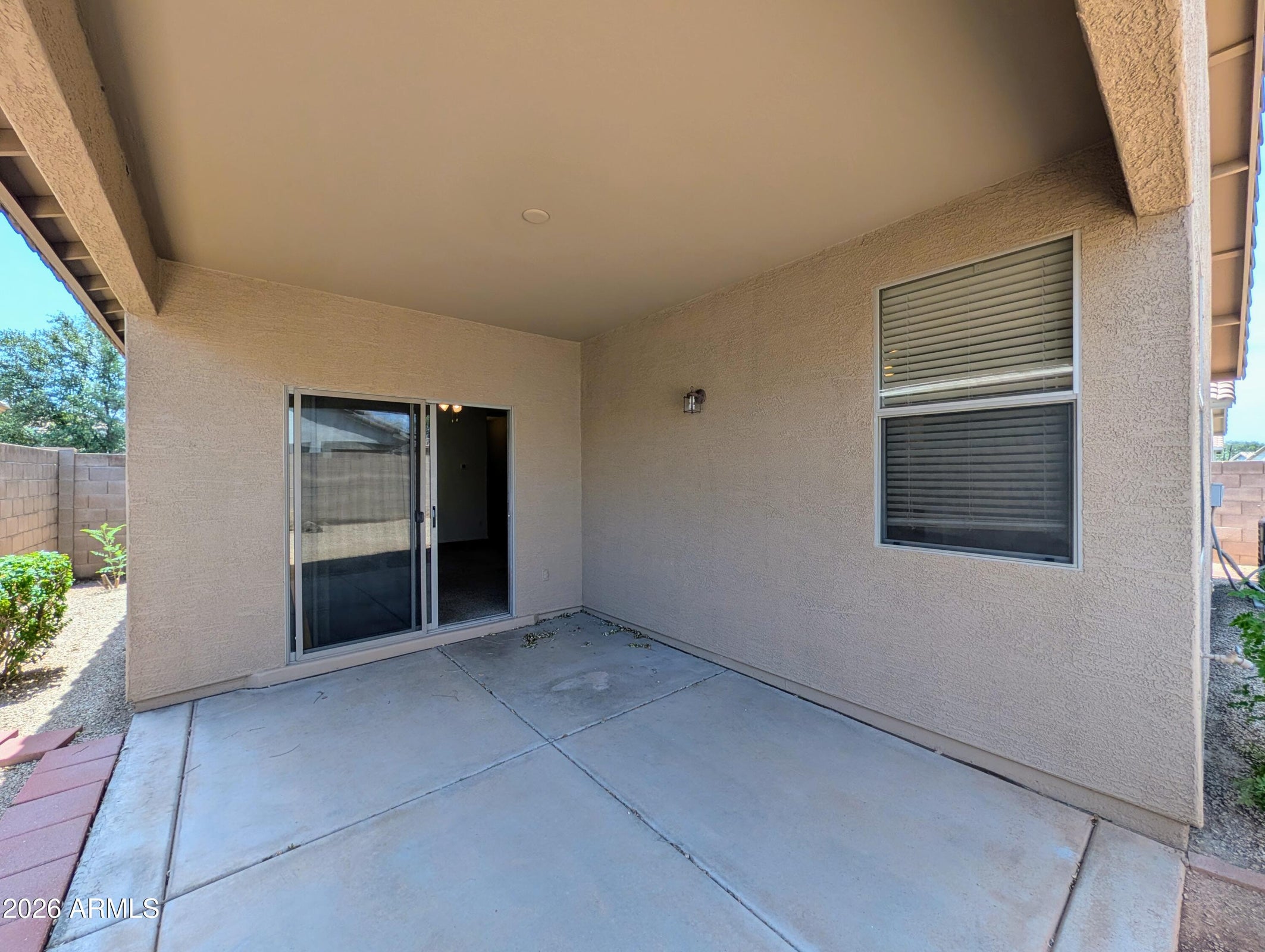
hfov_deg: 110.5
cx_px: 632
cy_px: 476
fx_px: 439
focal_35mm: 12
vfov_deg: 94.6
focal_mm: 2.02
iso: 69
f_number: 1.7
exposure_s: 1/1721
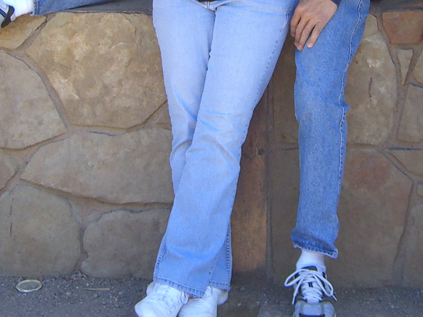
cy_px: -37
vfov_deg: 13.0
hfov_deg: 17.5
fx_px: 1369
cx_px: 265
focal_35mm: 112
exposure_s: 1/250
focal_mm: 7.9
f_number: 2.8
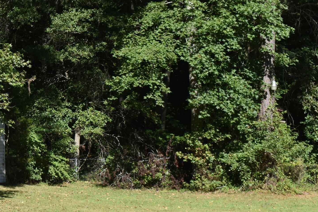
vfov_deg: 16.3
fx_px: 742
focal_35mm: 84
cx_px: 6
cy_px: 120
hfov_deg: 23.3
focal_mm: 26
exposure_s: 1/400
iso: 200
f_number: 10
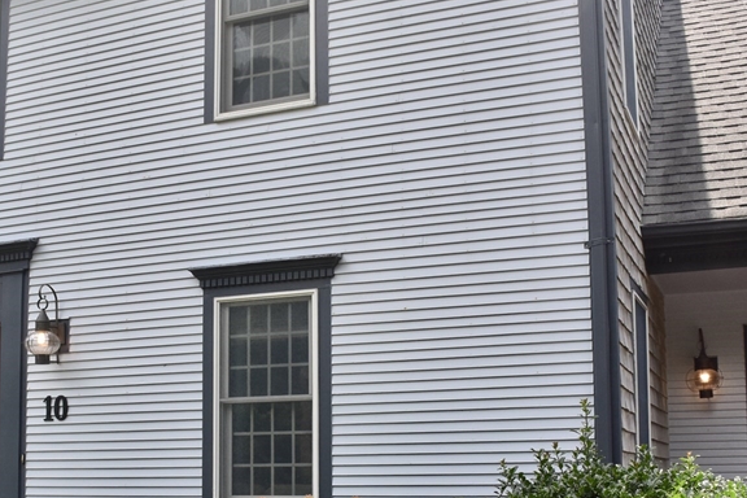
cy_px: 387
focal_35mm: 48
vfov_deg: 27.6
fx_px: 996
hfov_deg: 40.9
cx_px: 290
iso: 500
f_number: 8
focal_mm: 18
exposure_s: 1/500
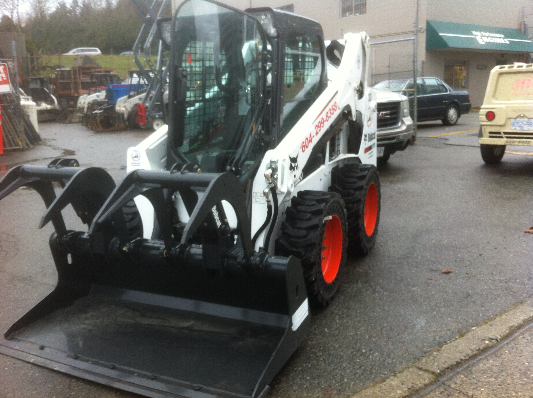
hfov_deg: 52.7
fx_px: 538
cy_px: 199
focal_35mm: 35
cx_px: 266
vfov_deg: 40.6
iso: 80
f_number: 2.8
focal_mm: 3.85
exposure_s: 1/30
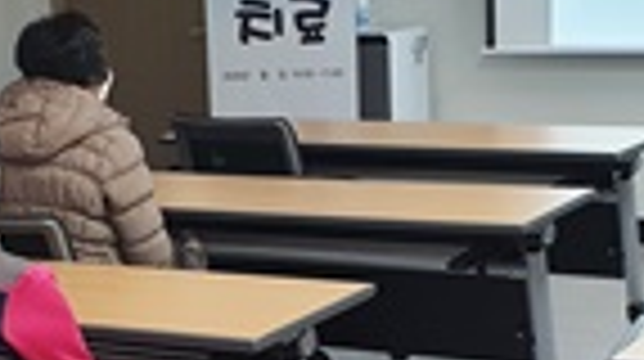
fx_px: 1859
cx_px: 167
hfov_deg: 19.5
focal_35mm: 109
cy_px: 277
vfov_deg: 11.0
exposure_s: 1/60
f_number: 2.4
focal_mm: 4.3
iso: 100
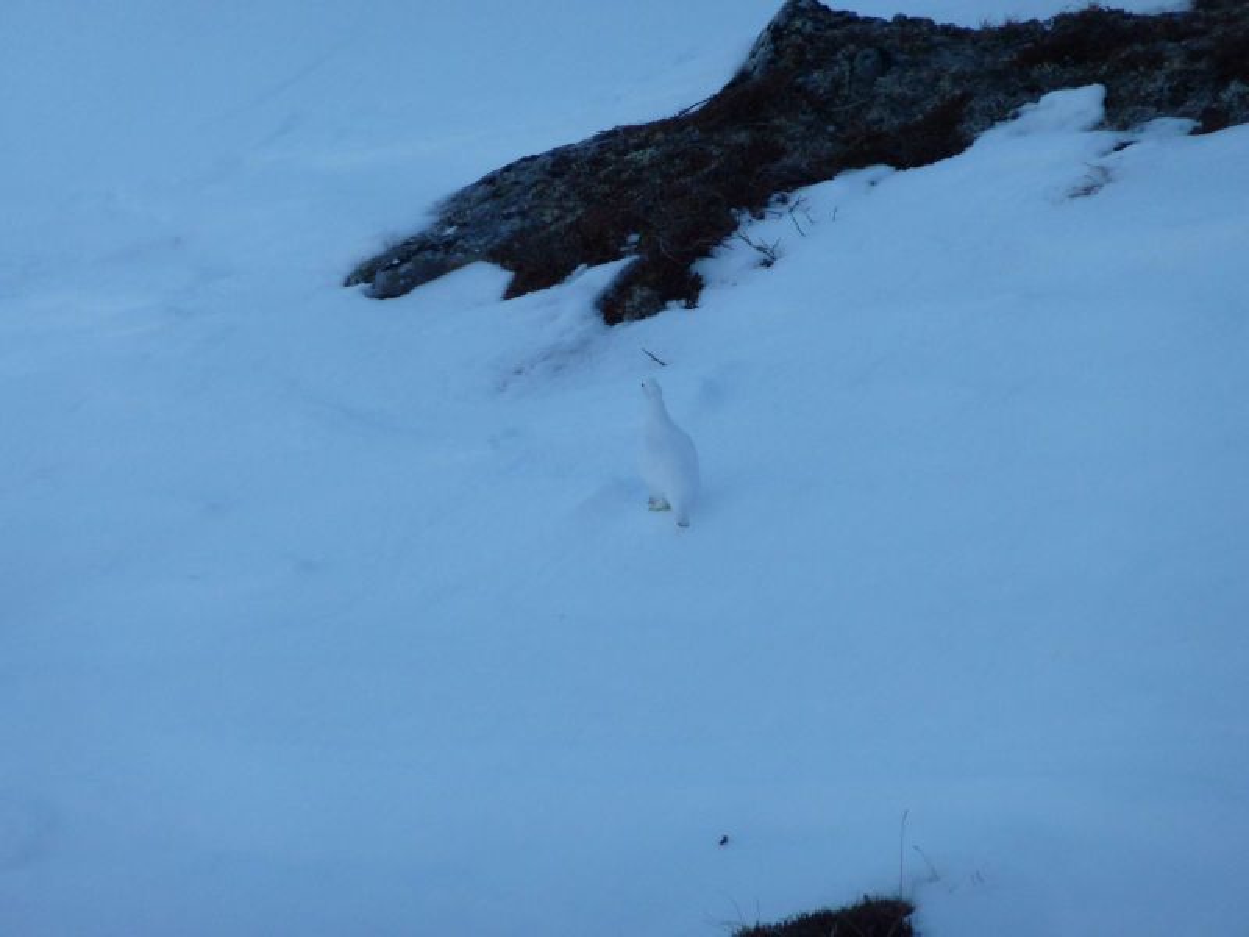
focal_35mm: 300
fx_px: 10824
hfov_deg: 6.6
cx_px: 624
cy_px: 468
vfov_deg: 5.0
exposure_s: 1/800
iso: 160
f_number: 4.9
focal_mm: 49.2
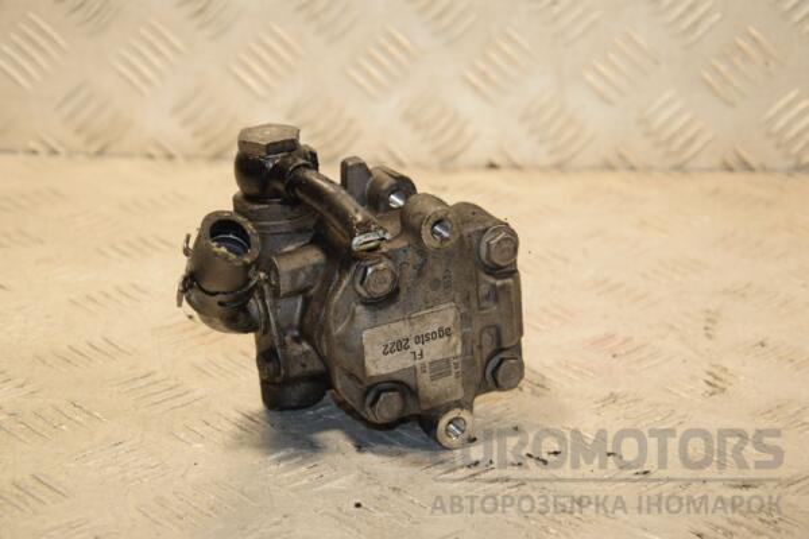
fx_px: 1955
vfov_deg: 15.7
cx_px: 404
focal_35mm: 87
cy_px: 270
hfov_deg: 23.4
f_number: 6.3
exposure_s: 1/200
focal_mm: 58
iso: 800
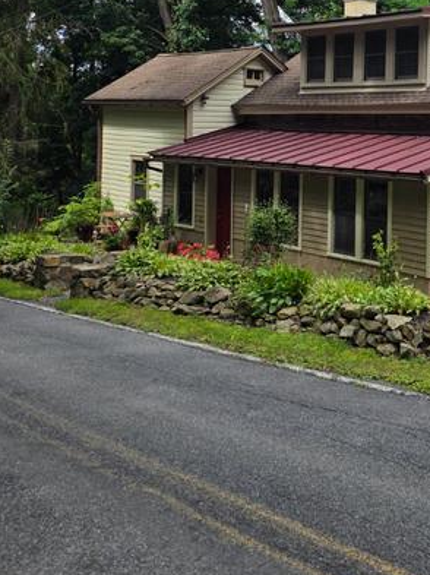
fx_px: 747
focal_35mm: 45
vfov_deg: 40.5
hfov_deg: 30.2
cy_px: 123
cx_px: 417
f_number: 1.7
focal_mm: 6.3
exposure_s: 1/3418
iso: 80
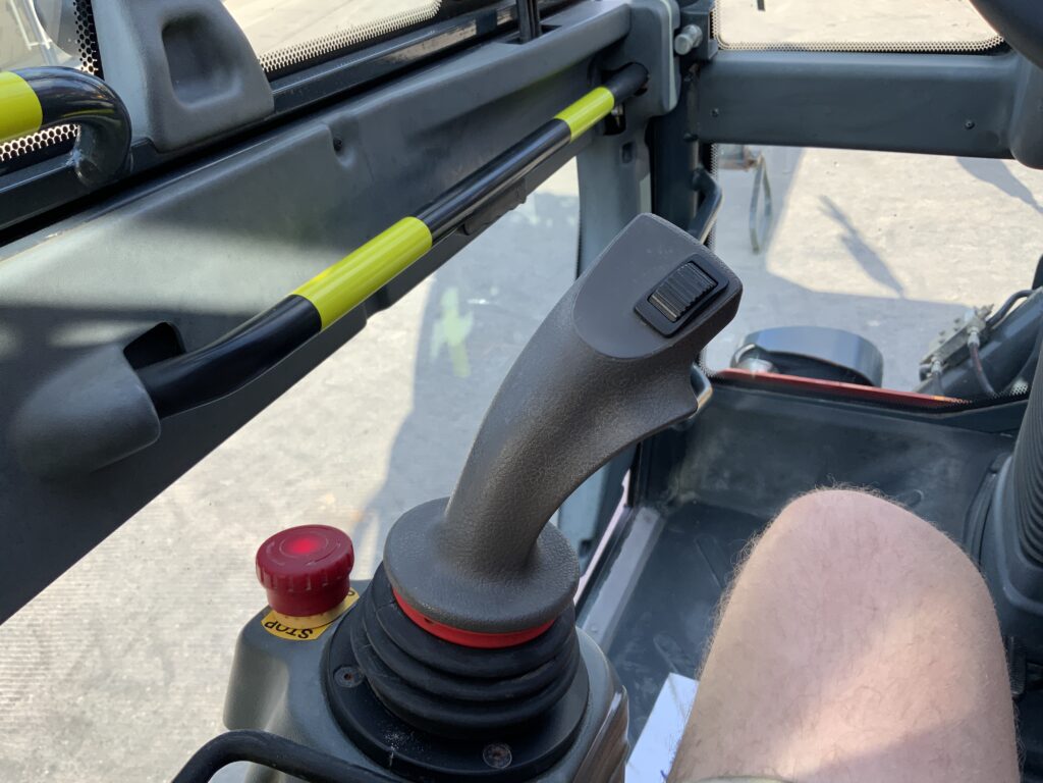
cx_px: 522
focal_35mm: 29
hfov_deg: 61.7
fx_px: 874
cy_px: 392
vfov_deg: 48.2
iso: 16
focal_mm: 3
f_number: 1.8
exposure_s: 1/253
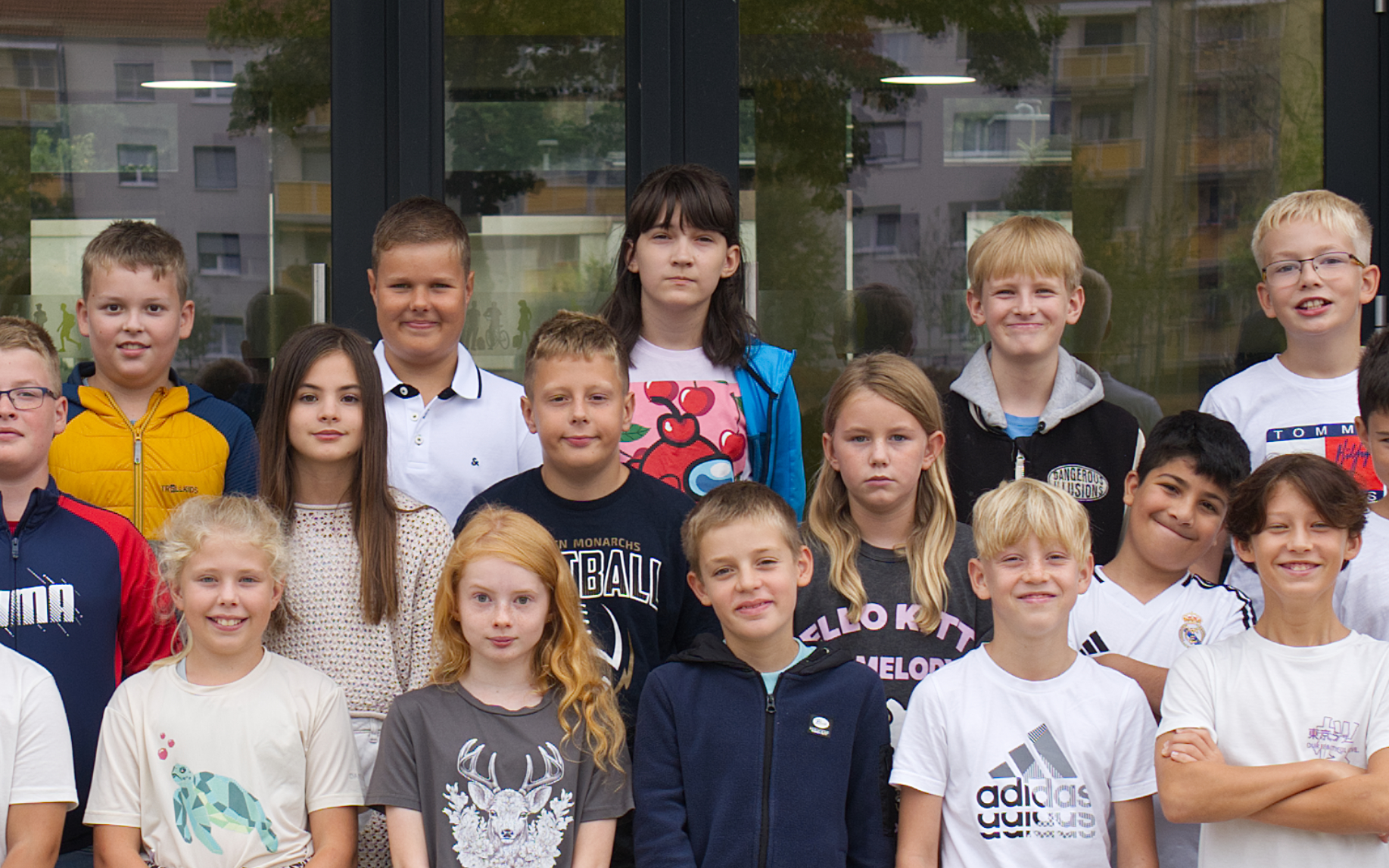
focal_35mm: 114
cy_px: 621
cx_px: 462
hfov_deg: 18.2
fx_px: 4316
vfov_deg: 11.5
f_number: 4.5
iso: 100
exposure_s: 1/160
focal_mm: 35
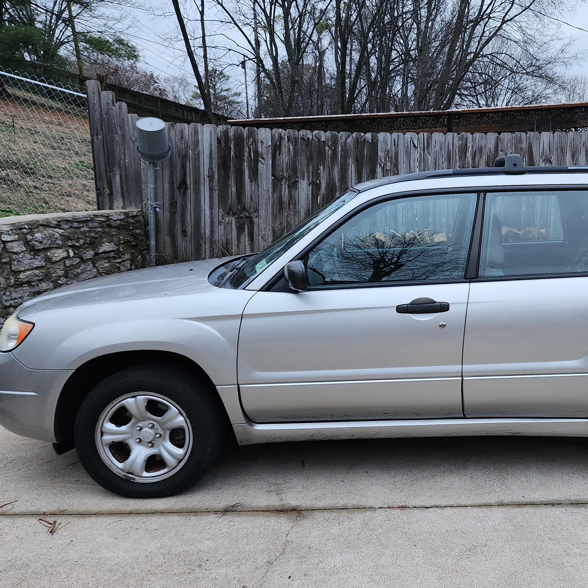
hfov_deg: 45.0
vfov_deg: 47.2
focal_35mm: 35
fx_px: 673
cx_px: 467
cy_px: 283
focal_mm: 5.4
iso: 640
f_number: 1.8
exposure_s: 1/120
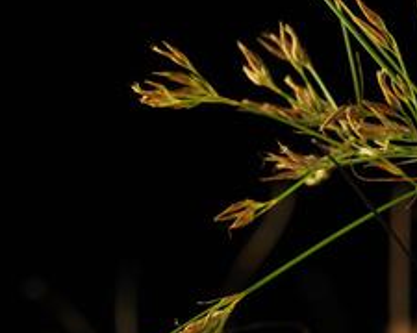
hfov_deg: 7.4
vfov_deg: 5.9
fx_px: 3233
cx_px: 274
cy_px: 38
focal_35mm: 262
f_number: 11
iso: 320
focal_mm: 60
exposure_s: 1/80
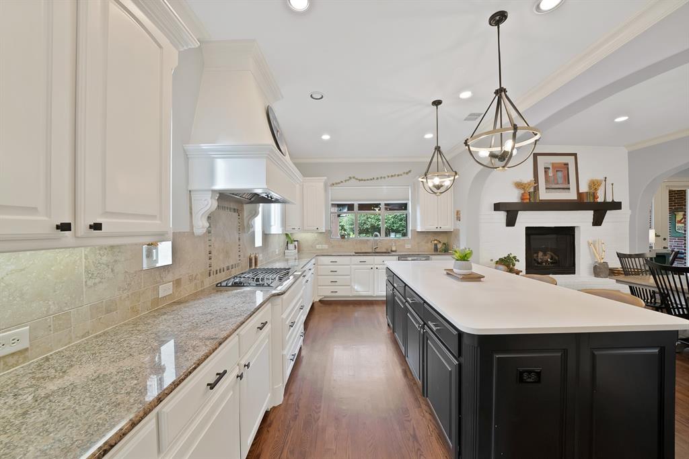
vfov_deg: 90.0
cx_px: 344
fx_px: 230
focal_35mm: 12
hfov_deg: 112.6
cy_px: 230
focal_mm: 12
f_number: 9
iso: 640
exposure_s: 1/5
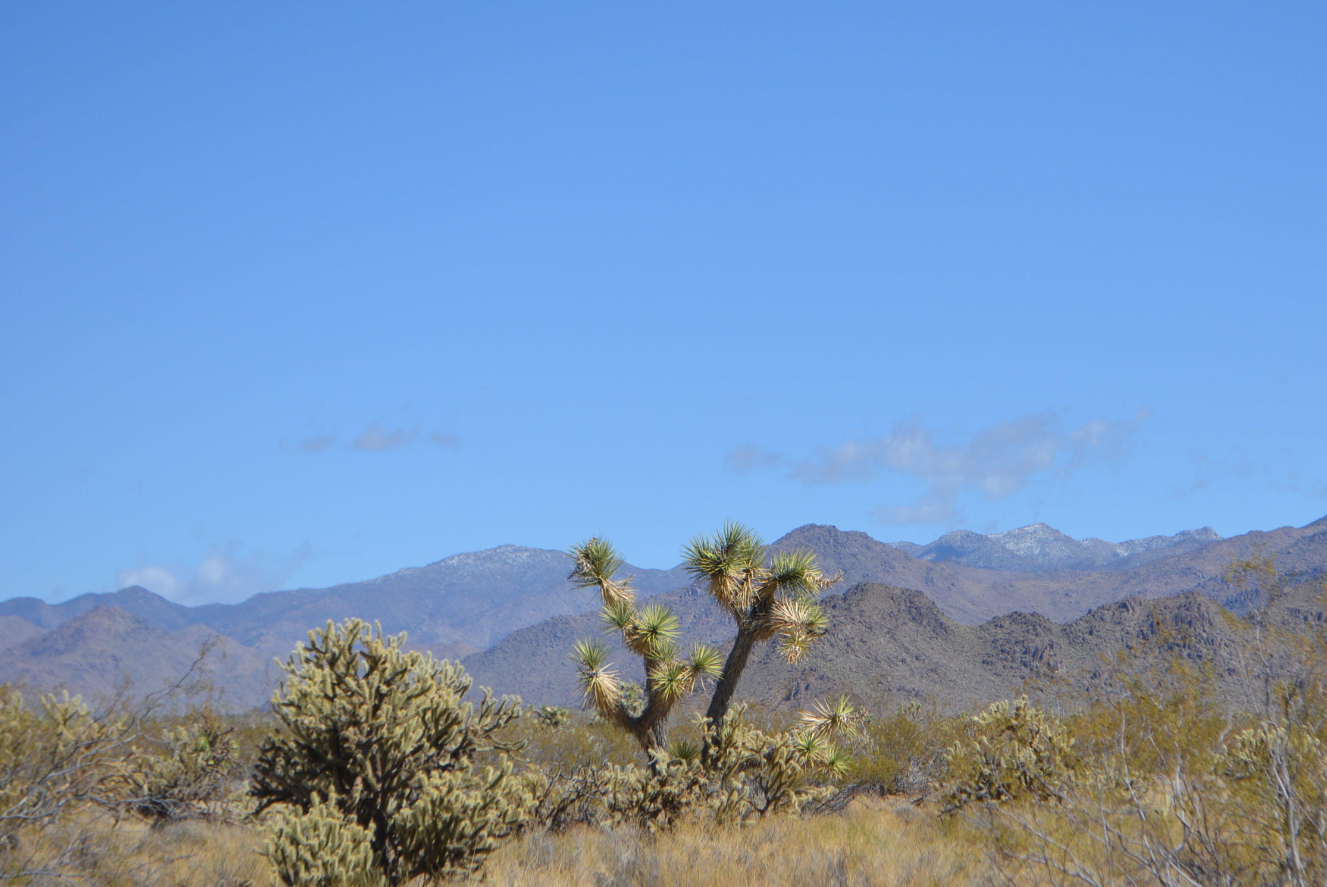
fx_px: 4083
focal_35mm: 111
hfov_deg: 18.4
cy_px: 553
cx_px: 878
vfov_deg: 12.4
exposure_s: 1/1600
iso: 400
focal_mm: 55
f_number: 7.1
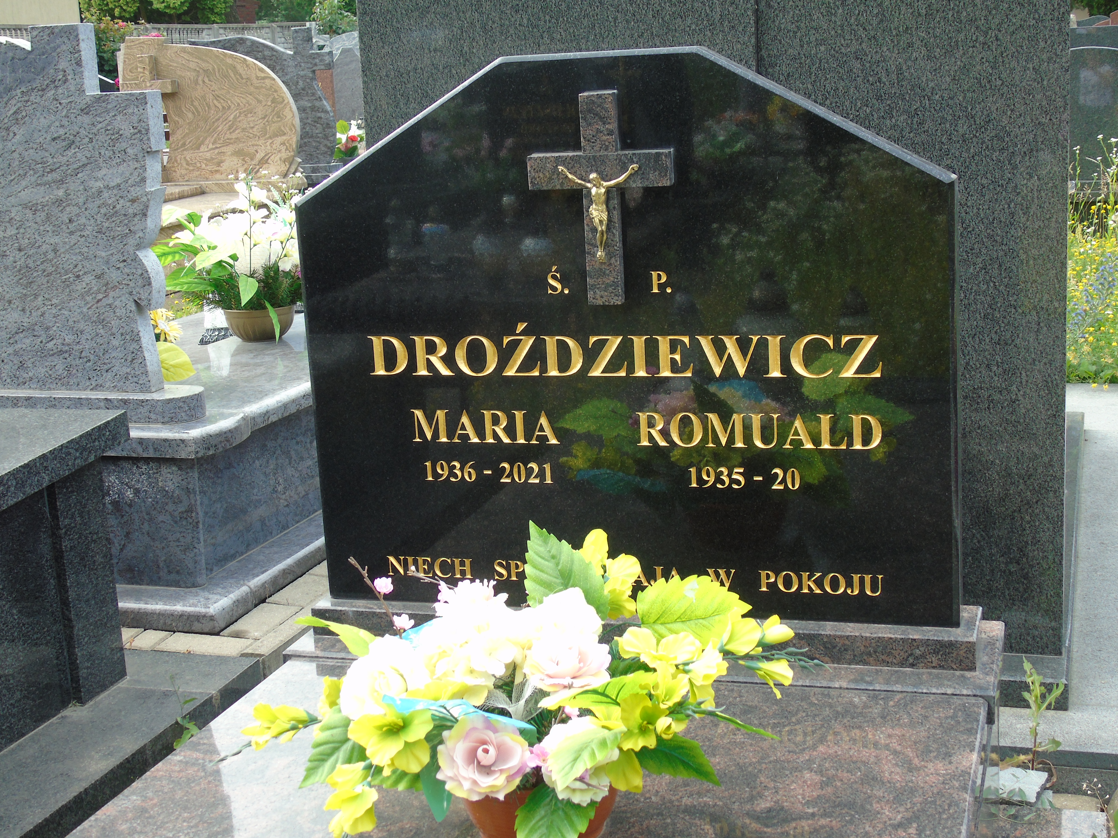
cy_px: 397
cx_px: 580
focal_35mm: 49
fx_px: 1582
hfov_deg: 38.9
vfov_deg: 29.7
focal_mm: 8.2
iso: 80
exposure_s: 1/125
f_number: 4.1
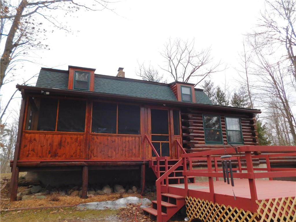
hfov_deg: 71.6
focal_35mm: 24
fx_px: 205
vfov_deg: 56.8
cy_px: 111
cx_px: 148
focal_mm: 4.1
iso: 125
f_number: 3
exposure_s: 1/400
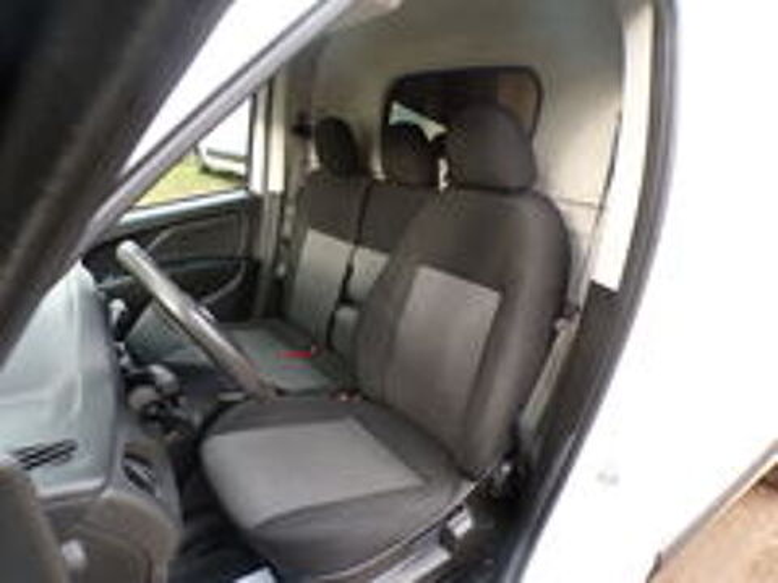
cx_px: 389
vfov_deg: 56.8
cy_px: 292
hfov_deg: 71.6
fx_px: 539
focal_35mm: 24
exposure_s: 1/34
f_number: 3
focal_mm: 4.3
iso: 136
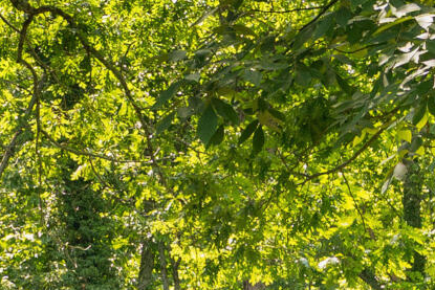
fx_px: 2707
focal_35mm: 224
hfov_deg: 8.8
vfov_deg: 5.7
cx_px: -372
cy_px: 903
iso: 320
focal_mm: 31
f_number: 7.1
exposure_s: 1/80
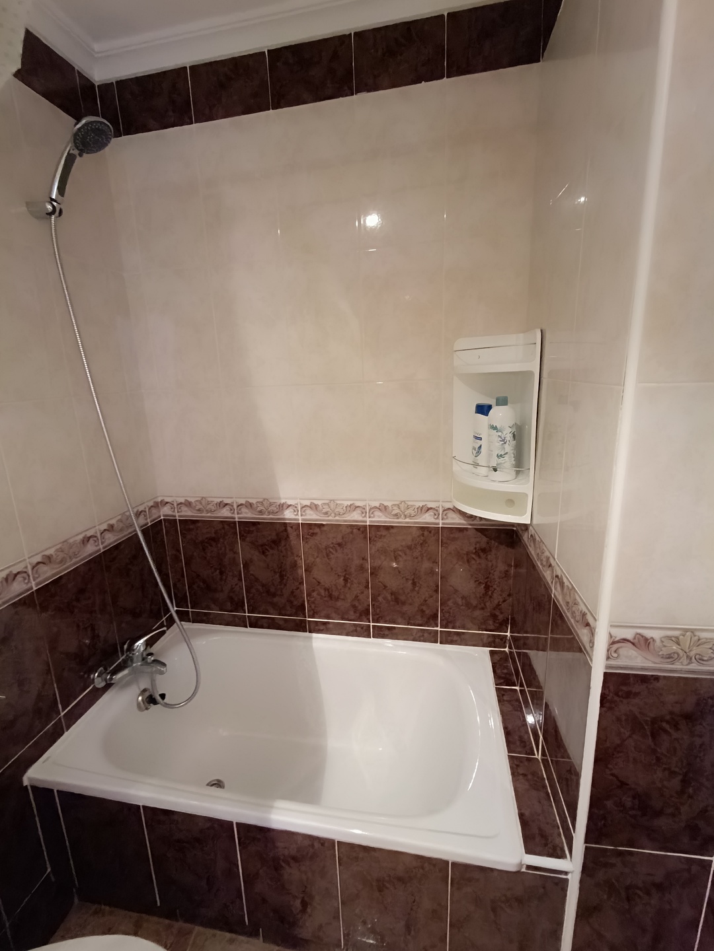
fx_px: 440
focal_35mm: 16
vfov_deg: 94.5
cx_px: 357
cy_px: 476
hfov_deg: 78.1
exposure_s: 1/20
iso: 1388
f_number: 2.2
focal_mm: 1.66
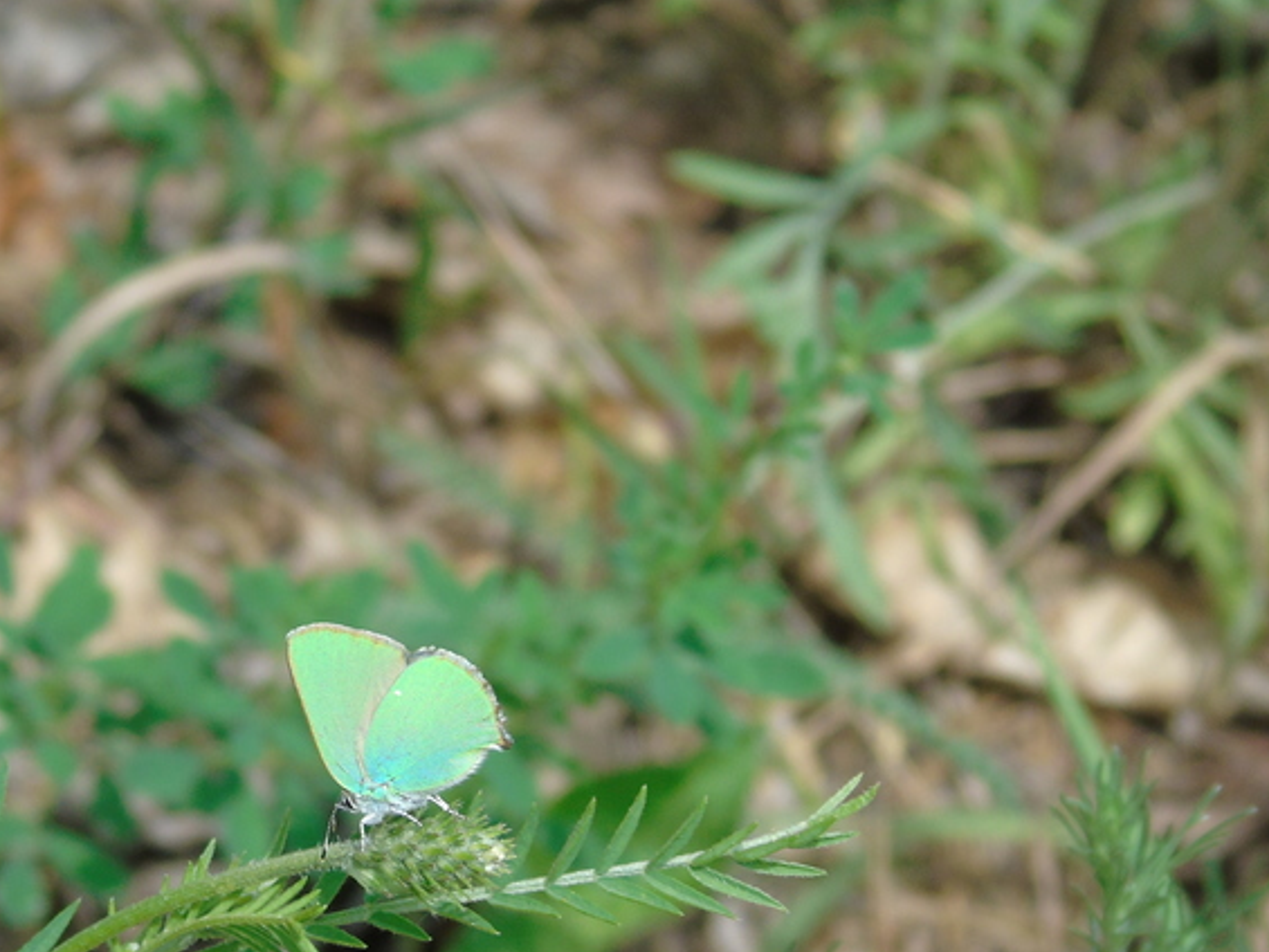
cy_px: 604
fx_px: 11733
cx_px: 500
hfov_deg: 6.2
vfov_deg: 4.6
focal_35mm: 320
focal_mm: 38
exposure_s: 1/160
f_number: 4.7
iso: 80
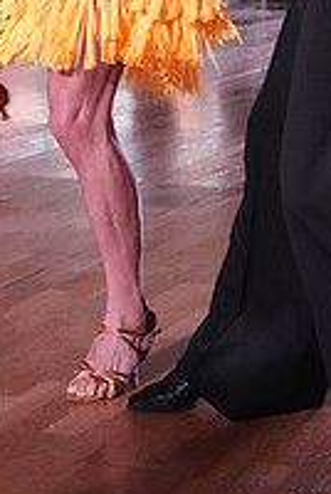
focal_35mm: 110
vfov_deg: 17.6
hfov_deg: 12.5
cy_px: -121
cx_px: 194
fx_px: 1512
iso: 5000
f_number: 6.3
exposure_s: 1/320
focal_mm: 38
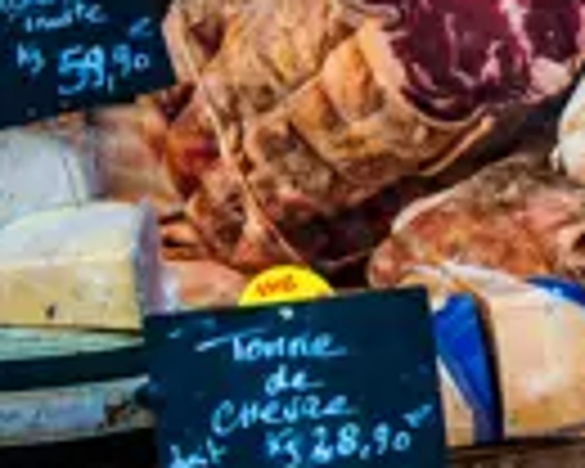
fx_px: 2147
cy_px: 284
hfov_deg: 14.1
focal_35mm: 124
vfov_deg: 12.4
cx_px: 986
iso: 800
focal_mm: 35
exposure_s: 1/80
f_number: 2.8
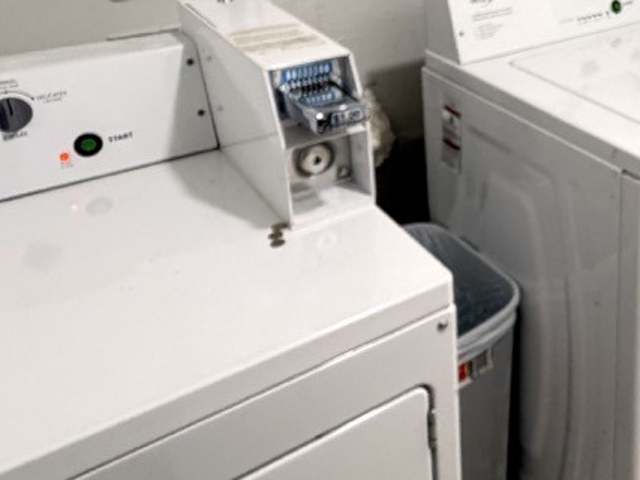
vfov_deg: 32.3
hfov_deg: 38.7
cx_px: 667
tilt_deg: -16.6
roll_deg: -3.6
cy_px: 33
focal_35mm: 42
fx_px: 776
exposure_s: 1/60
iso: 400
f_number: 2.2
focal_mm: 2.22
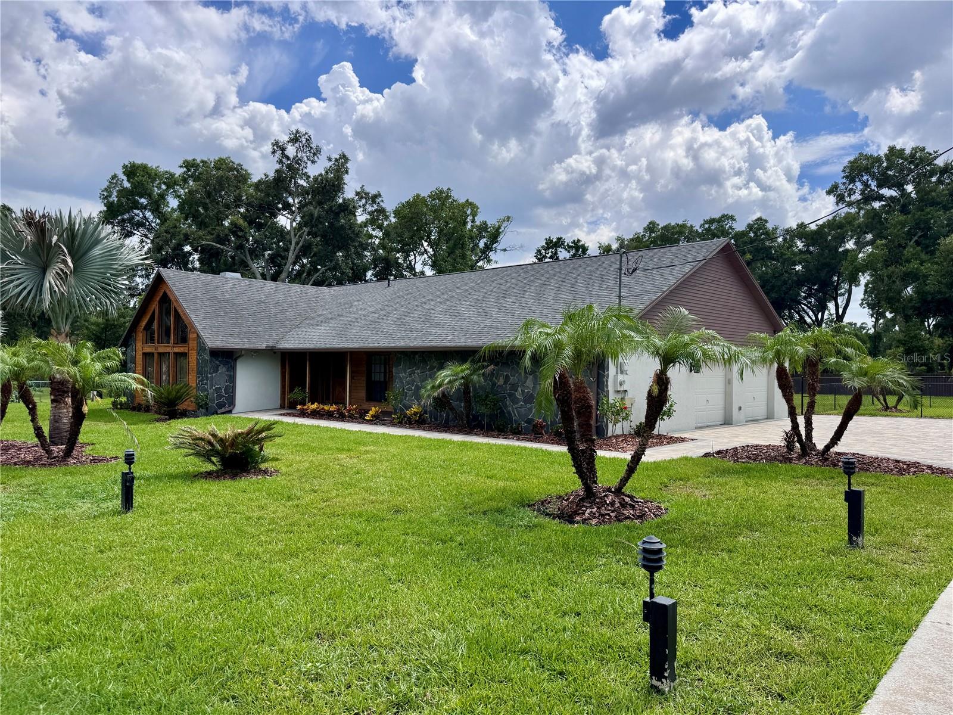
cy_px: 358
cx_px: 476
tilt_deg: -1.1
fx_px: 661
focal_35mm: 24
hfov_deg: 71.6
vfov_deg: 56.8
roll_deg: -0.8
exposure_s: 1/7092
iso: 80
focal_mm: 6.76
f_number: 1.78
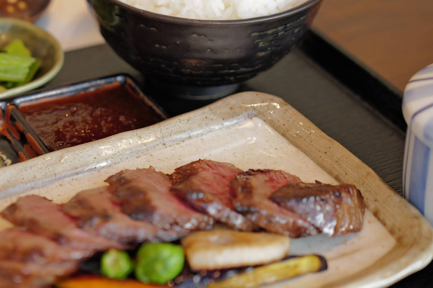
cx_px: 45
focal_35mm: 117
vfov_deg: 11.7
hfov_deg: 17.3
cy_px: 171
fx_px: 1406
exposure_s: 1/100
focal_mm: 43
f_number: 2.2
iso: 100
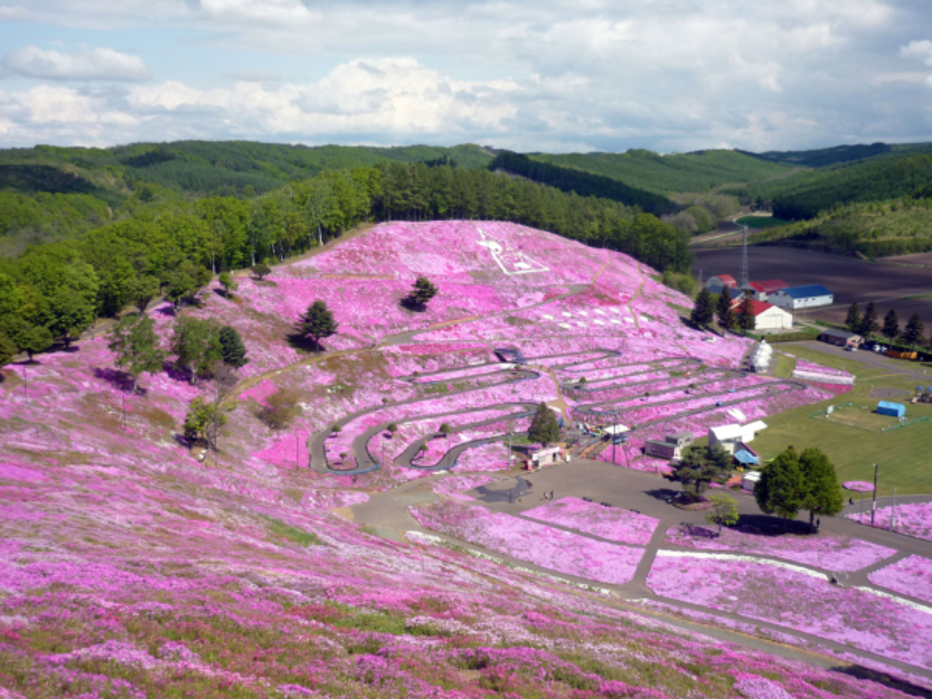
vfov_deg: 39.7
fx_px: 969
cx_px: 466
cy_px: 350
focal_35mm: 36
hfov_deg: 51.4
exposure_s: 1/160
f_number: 8
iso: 100
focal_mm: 6
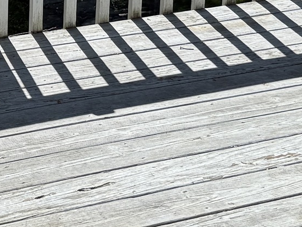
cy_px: -123
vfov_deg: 10.7
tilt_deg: -13.7
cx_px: -107
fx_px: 1161
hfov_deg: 14.1
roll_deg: -0.4
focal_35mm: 133
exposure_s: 1/4975
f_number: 1.78
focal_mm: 6.76
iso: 80
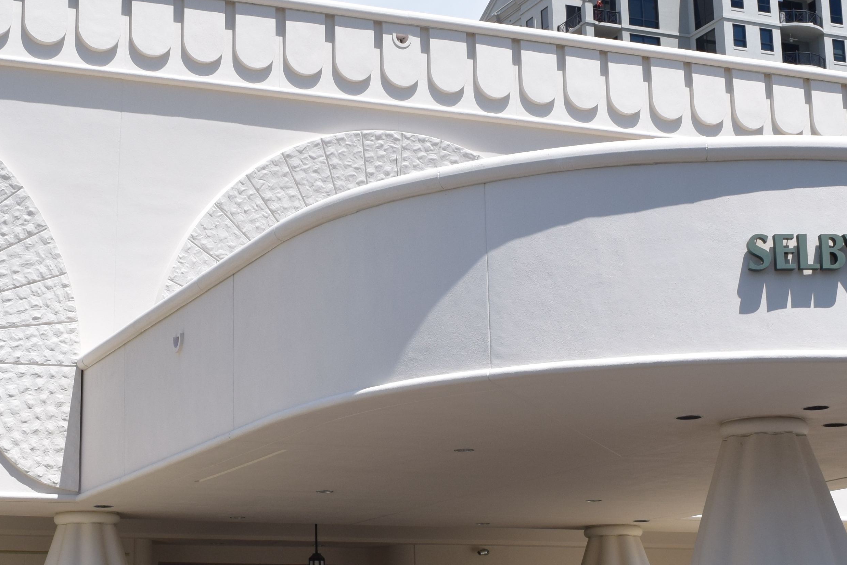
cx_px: 352
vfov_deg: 17.1
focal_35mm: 80
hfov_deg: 25.3
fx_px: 1882
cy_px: 260
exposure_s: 1/500
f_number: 11
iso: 200
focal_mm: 22
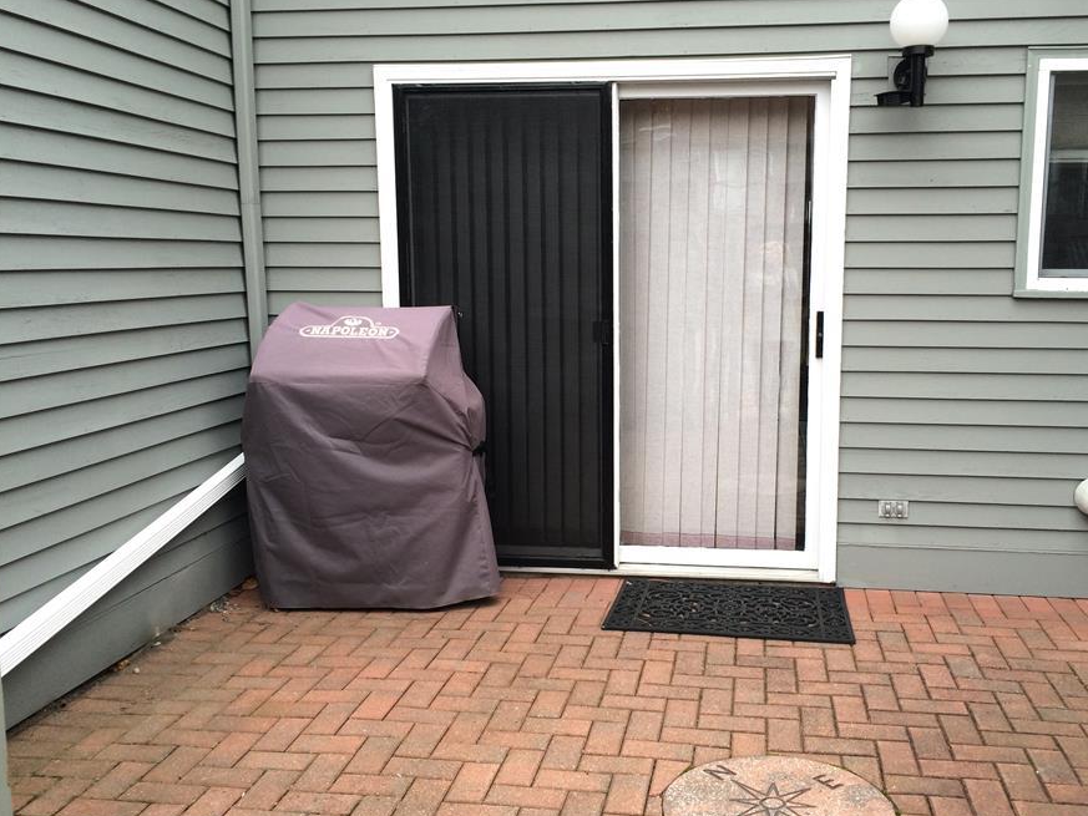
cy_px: 412
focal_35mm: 34
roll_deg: +0.6
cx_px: 629
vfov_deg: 41.8
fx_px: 1069
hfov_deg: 53.7
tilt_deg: -9.4
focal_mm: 4.15
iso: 32
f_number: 2.2
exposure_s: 1/154
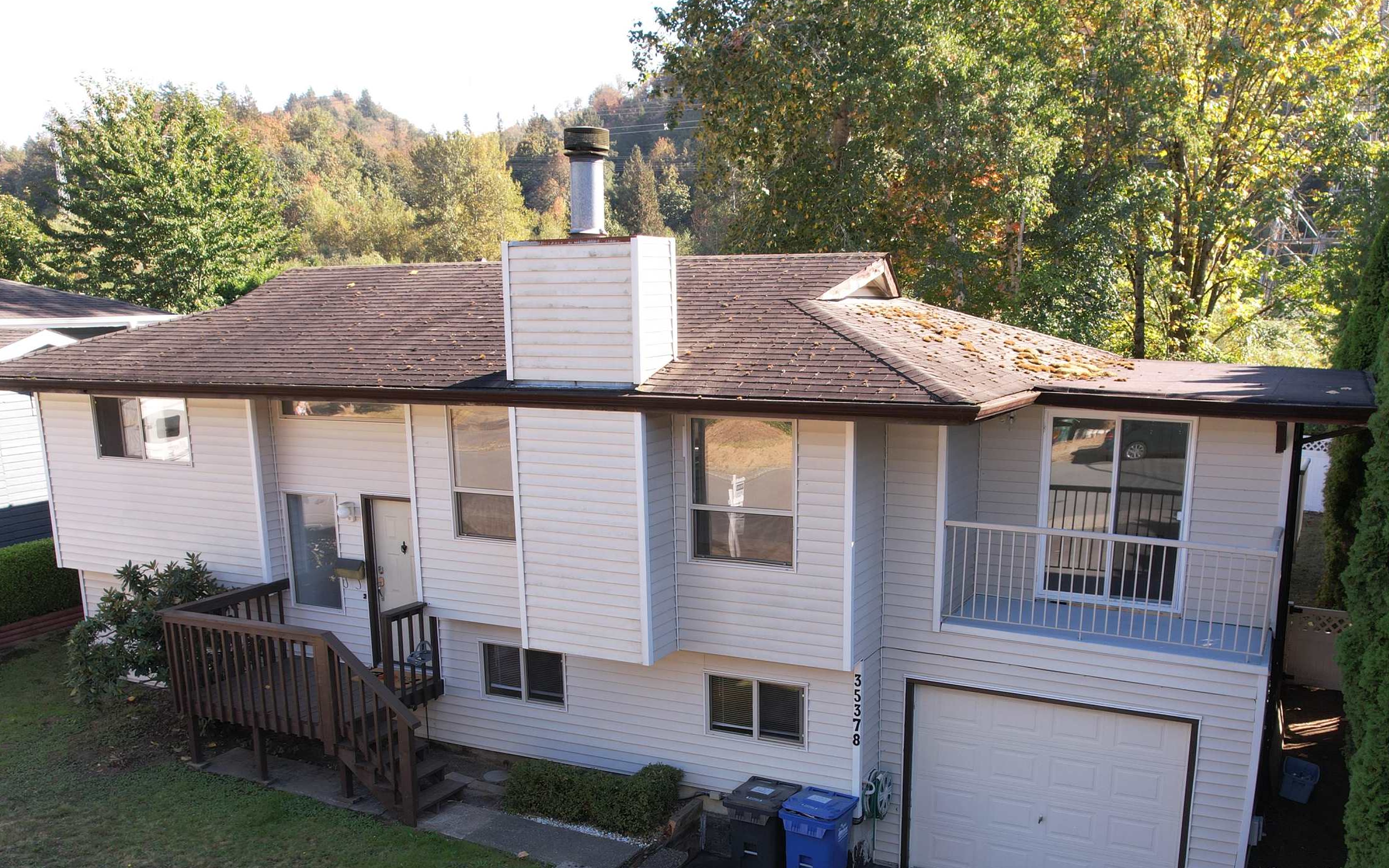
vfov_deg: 39.9
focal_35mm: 31
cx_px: 738
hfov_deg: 61.2
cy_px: 611
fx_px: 1174
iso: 100
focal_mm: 8.38
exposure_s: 1/320
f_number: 2.8
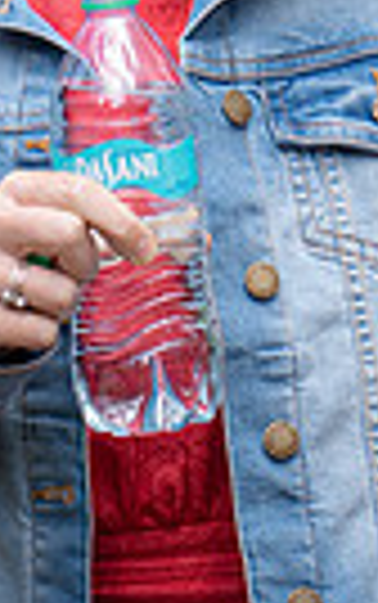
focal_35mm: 472
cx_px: 408
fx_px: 7763
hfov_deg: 2.8
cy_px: -252
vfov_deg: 4.4
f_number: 4
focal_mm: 105
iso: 400
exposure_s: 1/640
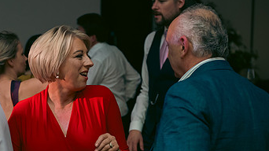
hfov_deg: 20.6
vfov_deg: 11.7
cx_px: 73
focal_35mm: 103
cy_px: 117
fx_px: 734
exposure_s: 1/160
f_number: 3.5
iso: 800
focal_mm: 58
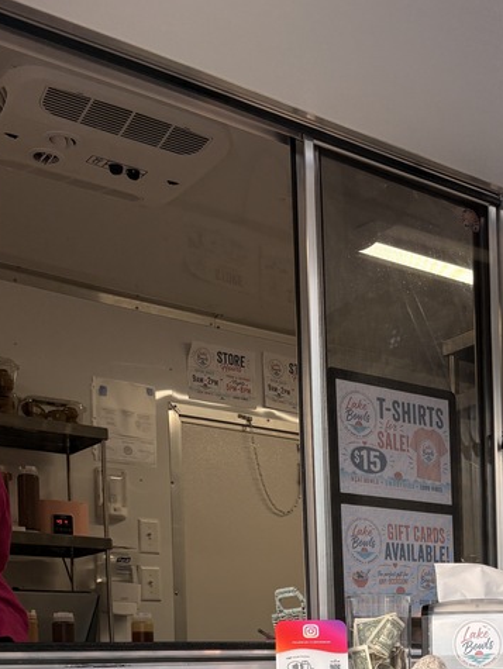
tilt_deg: -0.2
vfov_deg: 31.3
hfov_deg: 24.7
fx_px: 1084
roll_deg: +0.8
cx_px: 520
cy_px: 697
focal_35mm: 56
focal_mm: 5.96
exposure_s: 1/325
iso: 40
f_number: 1.6
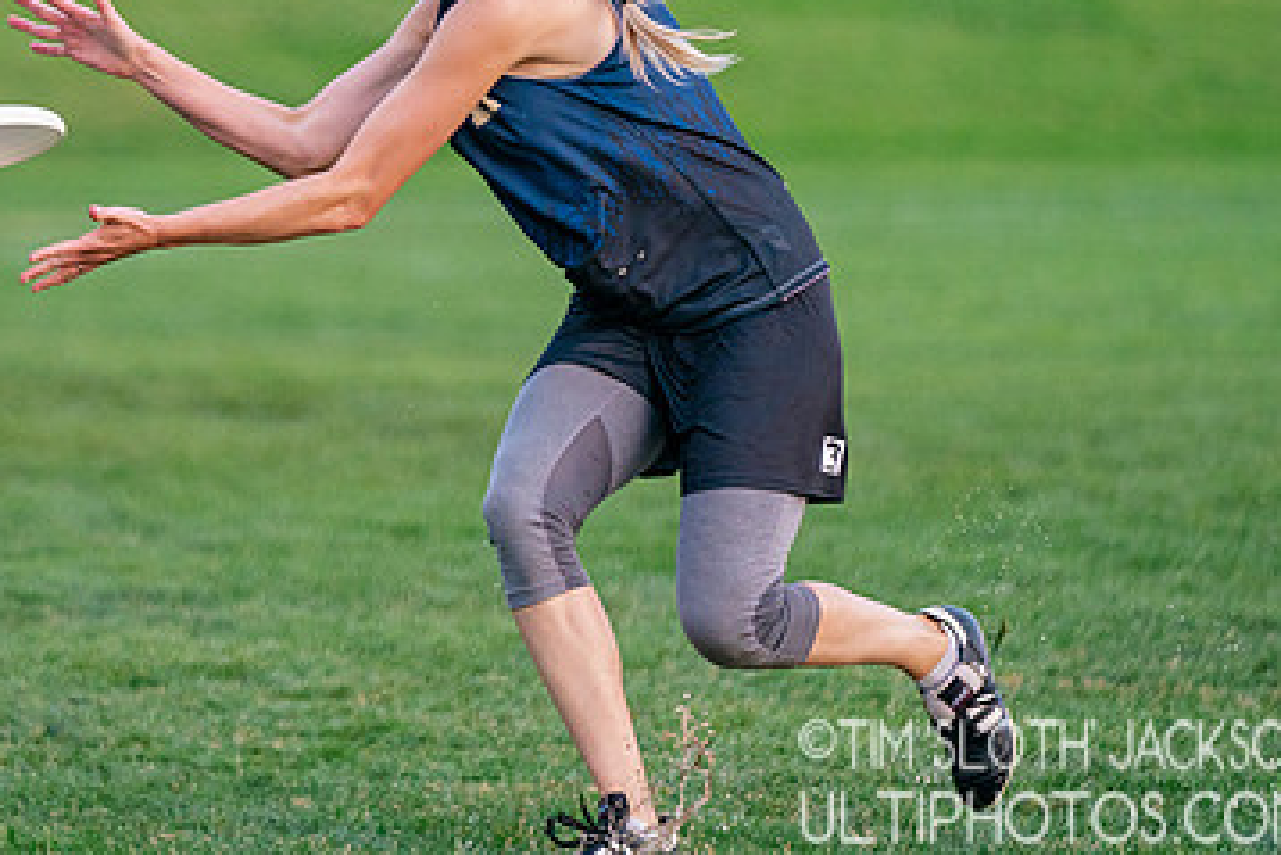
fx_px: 11177
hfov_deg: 6.6
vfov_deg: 4.4
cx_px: 445
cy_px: 128
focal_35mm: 314
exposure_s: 1/3200
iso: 1600
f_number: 2.8
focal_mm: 167
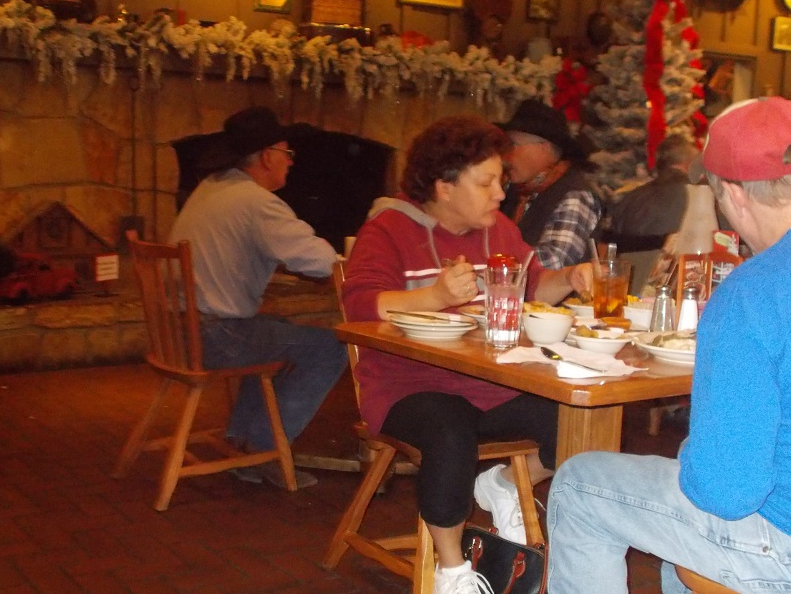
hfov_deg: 38.0
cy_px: 278
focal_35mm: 50
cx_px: 302
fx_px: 1143
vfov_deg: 29.1
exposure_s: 1/30
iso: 800
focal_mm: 6.9
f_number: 3.9
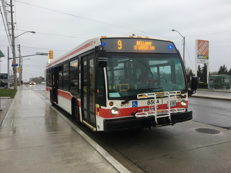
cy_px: 86
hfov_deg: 61.7
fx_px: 194
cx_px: 116
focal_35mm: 29
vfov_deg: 48.2
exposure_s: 1/249
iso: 25
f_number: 2.2
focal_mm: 4.15
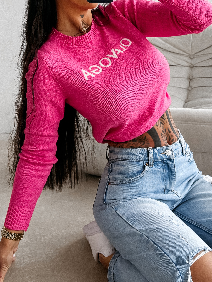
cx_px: 115
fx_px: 433
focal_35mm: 53
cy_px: 69
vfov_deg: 35.3
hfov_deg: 27.5
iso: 125
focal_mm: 6.76
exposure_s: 1/120
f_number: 1.8
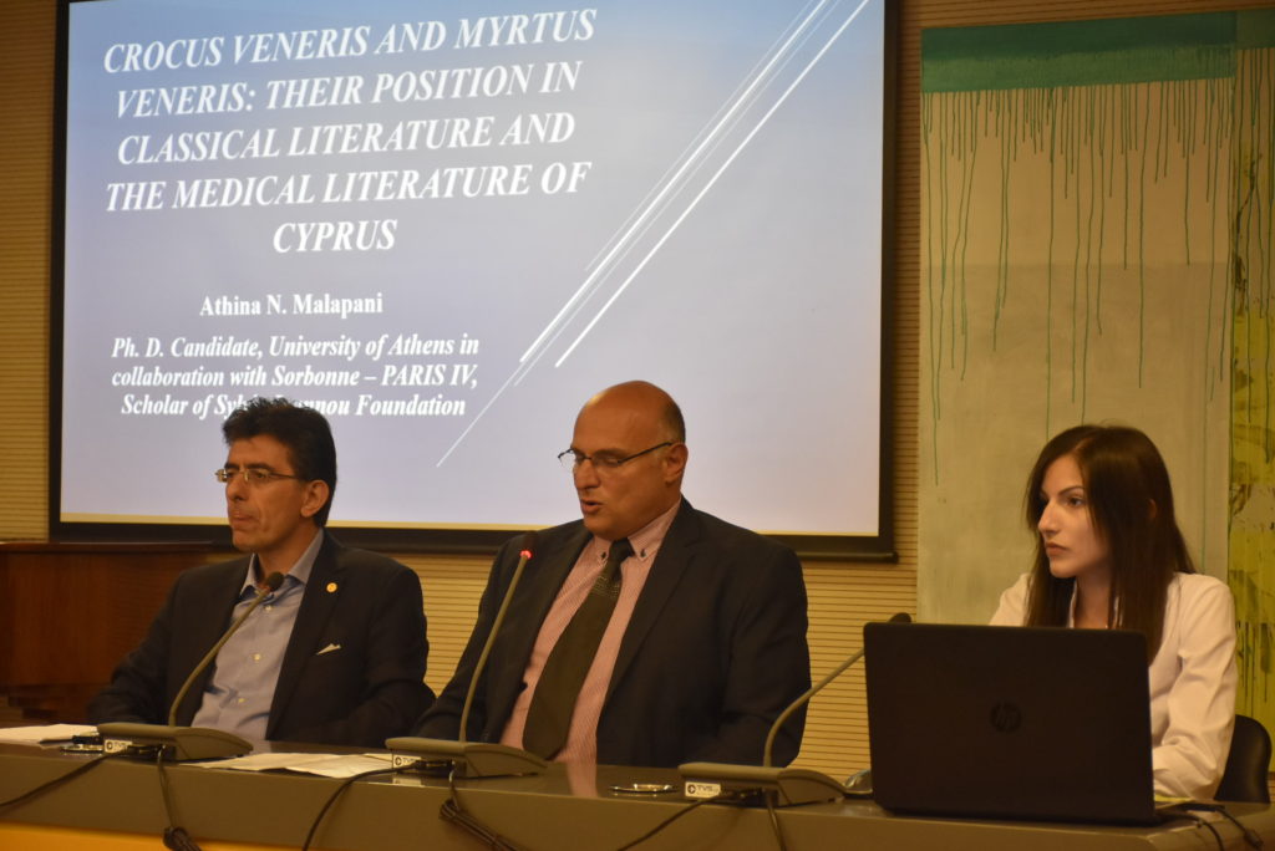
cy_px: 426
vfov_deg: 14.7
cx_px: 638
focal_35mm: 93
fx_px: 3295
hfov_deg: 21.9
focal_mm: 62
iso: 1600
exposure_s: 1/100
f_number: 5
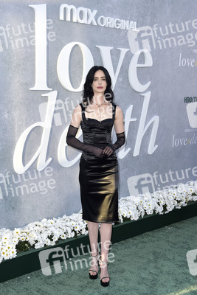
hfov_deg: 29.9
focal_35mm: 45
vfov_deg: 43.6
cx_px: 98
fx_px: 369
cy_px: 148
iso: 500
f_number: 6.3
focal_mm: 45
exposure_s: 1/250
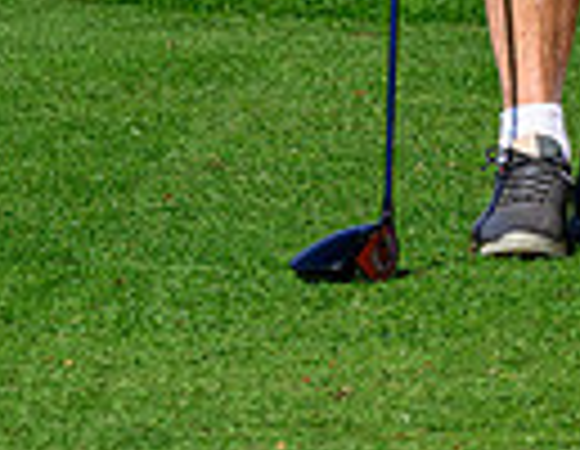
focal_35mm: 595
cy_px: -506
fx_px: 10091
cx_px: 1421
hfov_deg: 3.3
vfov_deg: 2.5
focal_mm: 120
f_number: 8
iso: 500
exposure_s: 1/1600
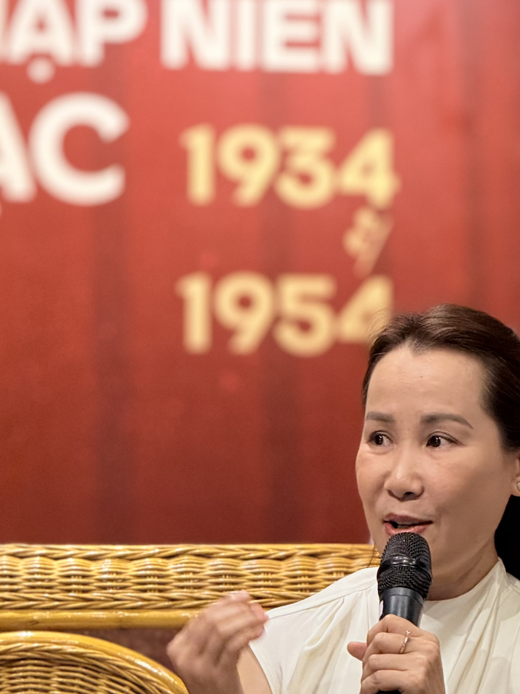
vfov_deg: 8.8
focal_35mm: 225
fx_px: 4506
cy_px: 429
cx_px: 435
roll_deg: -1.0
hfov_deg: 6.6
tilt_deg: +3.3
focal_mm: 15.66
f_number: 2.8
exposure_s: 1/50
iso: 160
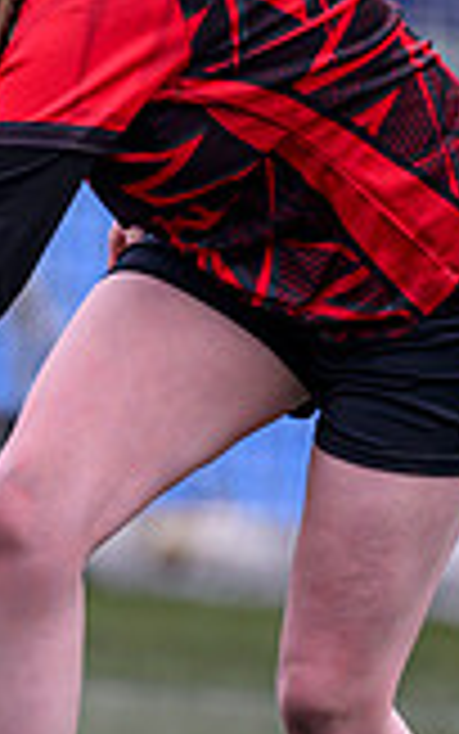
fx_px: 37455
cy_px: 341
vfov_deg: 1.1
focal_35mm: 1873
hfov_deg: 0.7
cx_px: -546
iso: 500
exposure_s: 1/1600
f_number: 3.2
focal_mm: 400
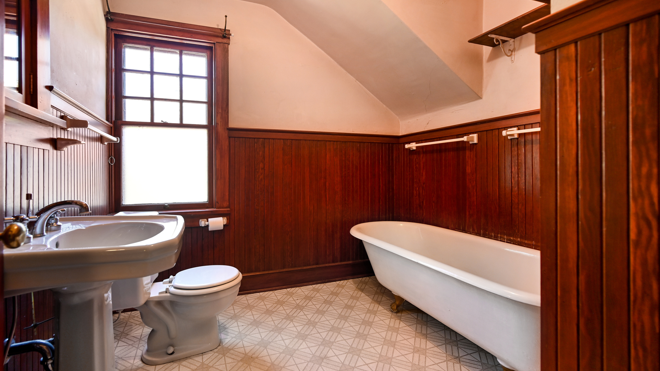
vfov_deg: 70.1
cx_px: 322
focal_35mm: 15
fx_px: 262
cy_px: 213
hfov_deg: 103.0
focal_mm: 14
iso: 160
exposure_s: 1/40
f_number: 4
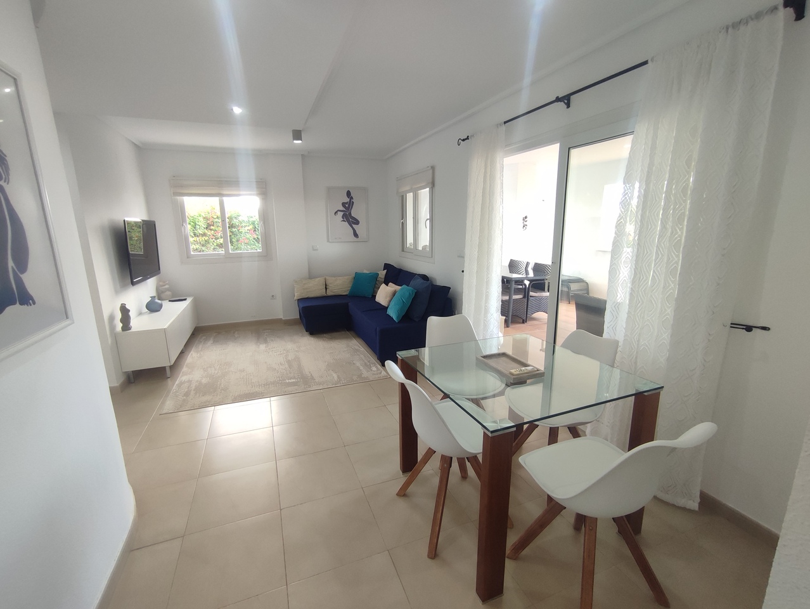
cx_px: 405
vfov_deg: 78.2
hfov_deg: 94.5
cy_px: 304
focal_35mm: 16
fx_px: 375
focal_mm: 1.65
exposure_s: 1/100
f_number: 2.2
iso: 217
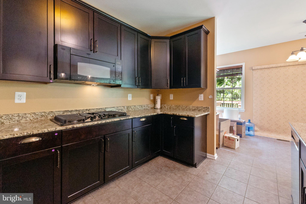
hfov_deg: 100.4
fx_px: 127
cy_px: 102
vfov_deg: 77.3
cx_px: 153
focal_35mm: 15
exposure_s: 1/30
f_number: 8
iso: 2500
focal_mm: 10
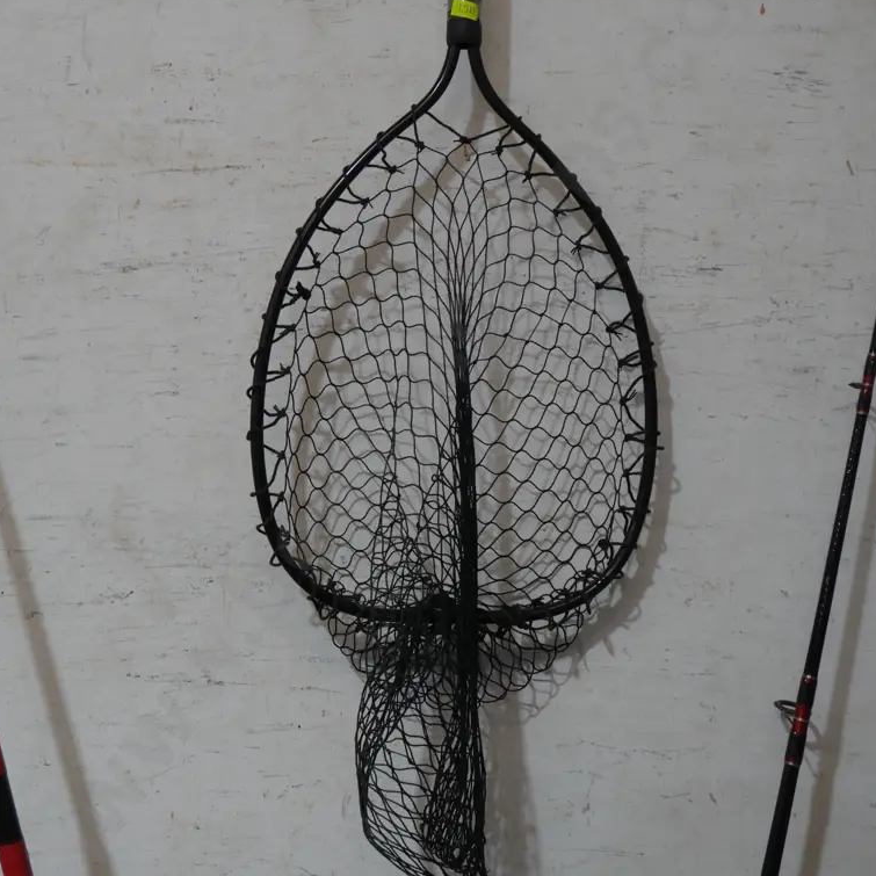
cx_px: 443
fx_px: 1374
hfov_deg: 35.4
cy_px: 356
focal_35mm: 48
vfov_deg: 35.2
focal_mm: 20
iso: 640
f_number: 4.5
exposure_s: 1/60
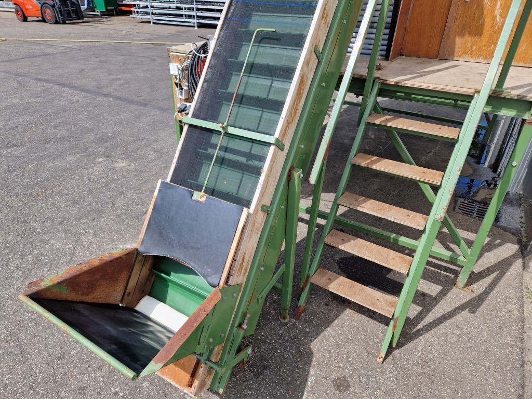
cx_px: 266
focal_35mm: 23
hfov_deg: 73.9
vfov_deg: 58.9
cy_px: 200
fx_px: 353
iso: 50
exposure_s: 1/870
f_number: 1.8
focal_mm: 5.4
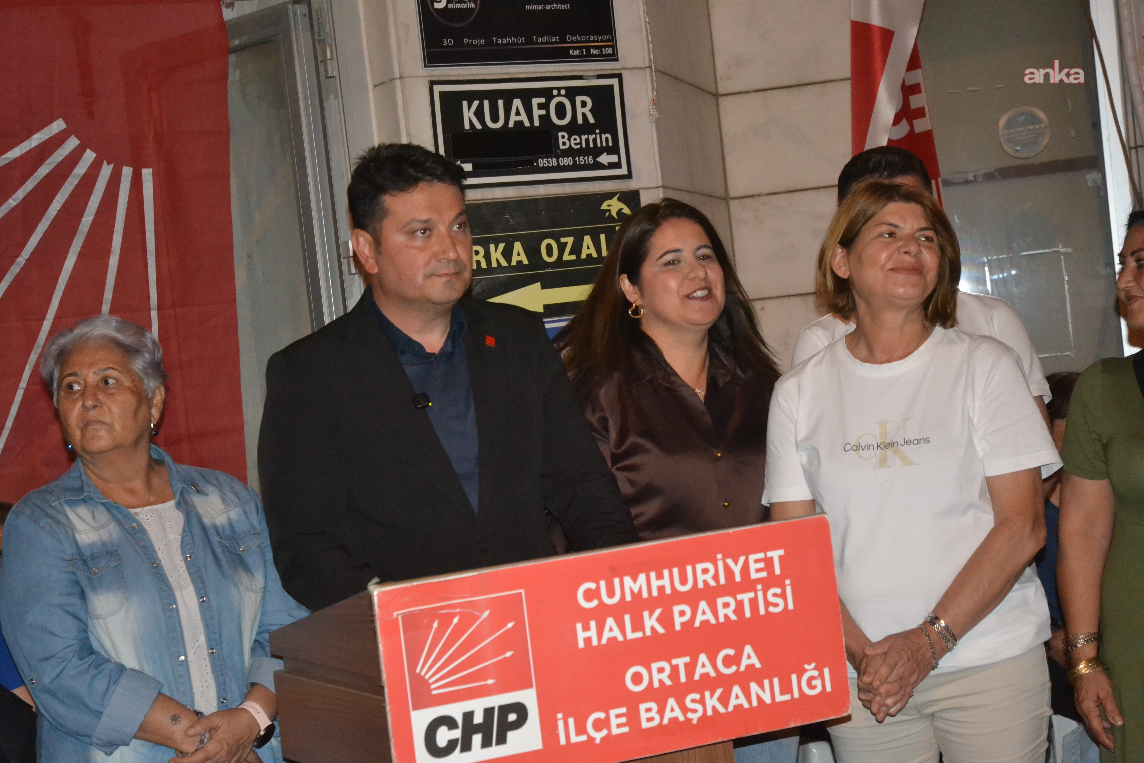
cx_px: 572
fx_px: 2478
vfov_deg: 17.5
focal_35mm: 78
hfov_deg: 26.0
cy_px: 382
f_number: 4.5
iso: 3200
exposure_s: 1/60
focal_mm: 52
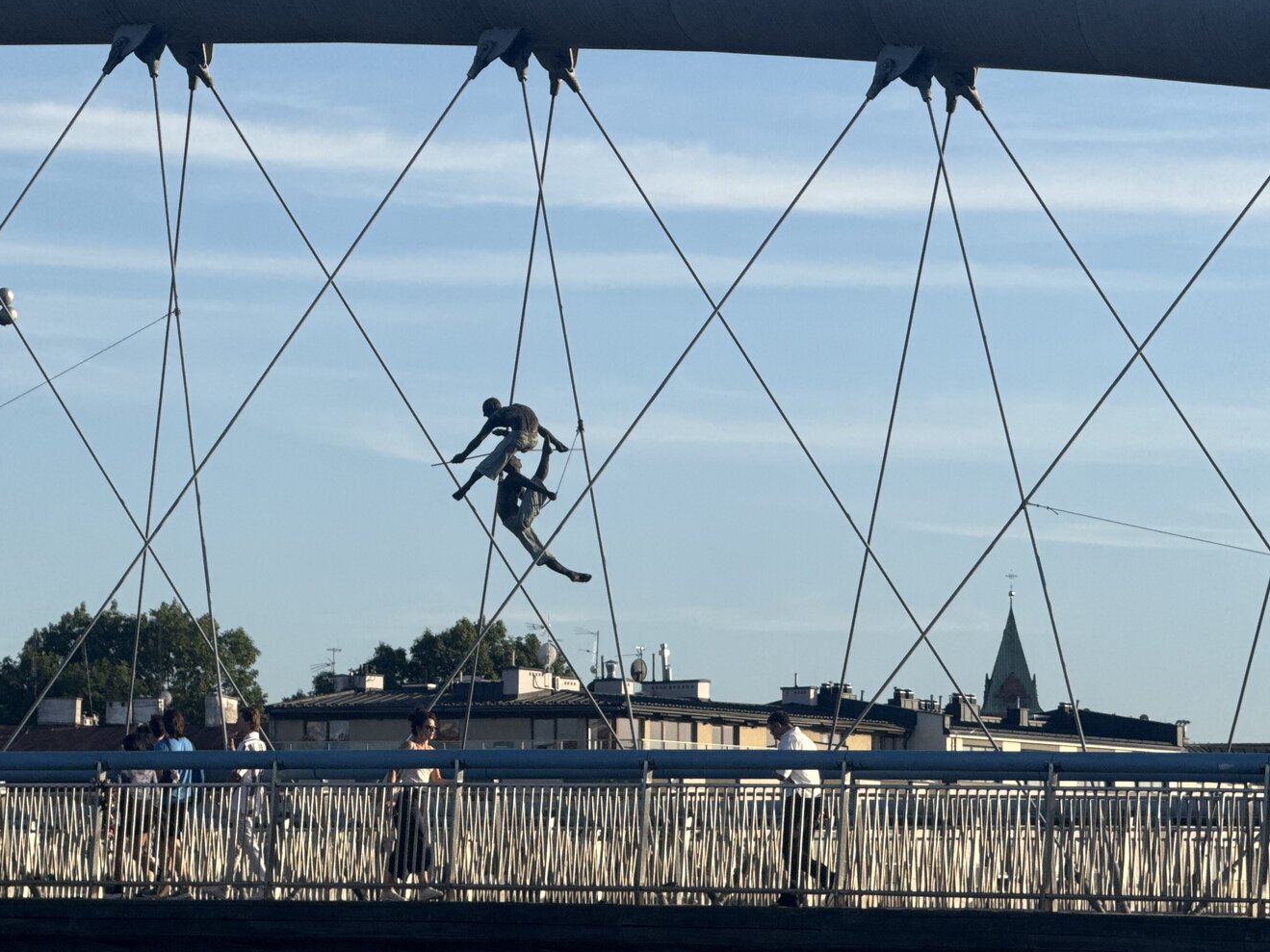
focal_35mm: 182
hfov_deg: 10.9
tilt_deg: +5.6
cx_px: 646
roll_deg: -0.7
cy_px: 453
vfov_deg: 8.2
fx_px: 6677
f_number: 2.8
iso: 50
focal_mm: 15.66
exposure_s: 1/938
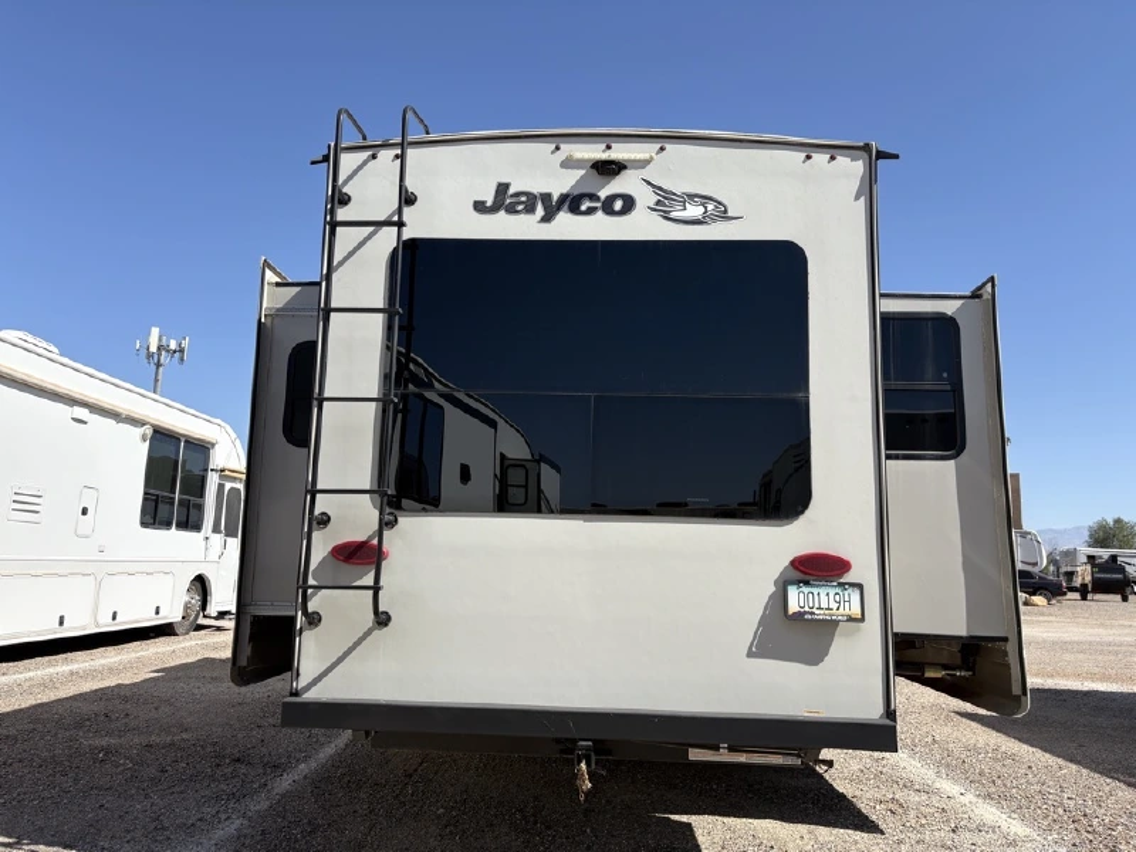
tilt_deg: +9.2
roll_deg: -1.5
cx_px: 568
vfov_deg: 53.1
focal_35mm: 26
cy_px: 426
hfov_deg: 67.3
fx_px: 853
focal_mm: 5.96
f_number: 1.6
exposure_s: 1/3279
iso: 50
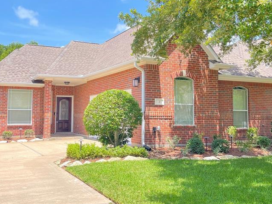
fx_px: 314
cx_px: 130
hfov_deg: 46.8
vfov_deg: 35.9
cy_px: 91
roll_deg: -0.3
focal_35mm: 40
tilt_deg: +3.5
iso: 50
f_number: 1.6
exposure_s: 1/503
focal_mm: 5.1
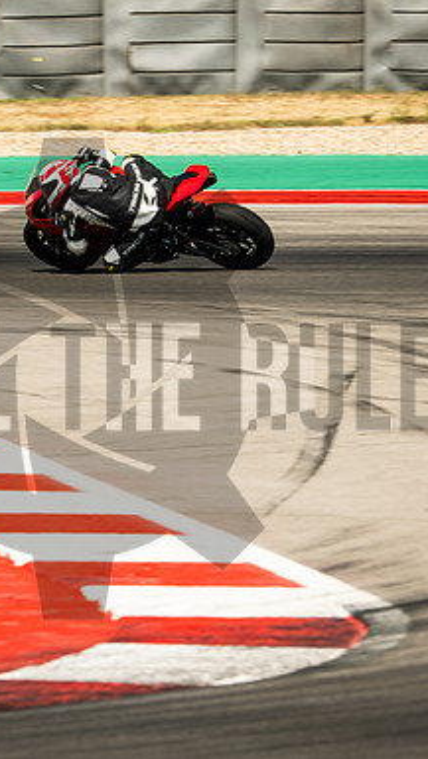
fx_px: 13356
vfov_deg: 3.3
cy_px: 380
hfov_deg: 1.8
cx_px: 73
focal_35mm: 663
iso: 160
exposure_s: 1/250
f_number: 7.1
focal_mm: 280
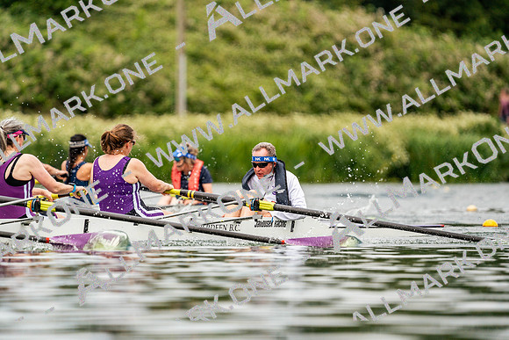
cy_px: 170
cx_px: 254
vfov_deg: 2.4
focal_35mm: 576
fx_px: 8146
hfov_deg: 3.6
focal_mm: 576
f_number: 6.3
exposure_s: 1/2000
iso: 400
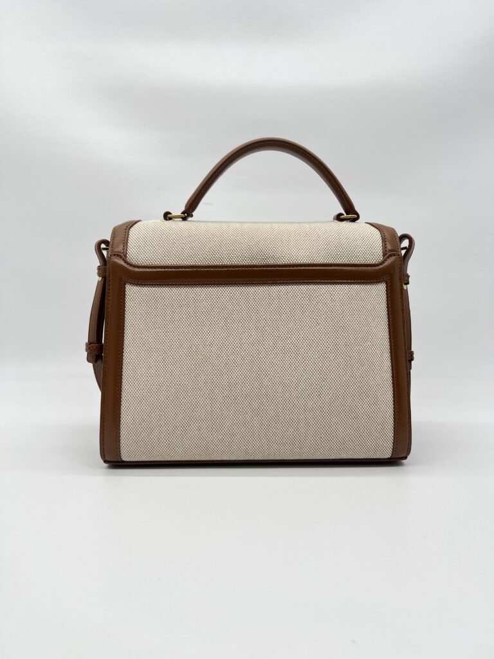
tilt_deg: -8.6
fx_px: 495
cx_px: 247
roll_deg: -0.7
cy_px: 330
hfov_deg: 53.1
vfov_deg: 67.3
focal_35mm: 26
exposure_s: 1/139
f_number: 1.5
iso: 32
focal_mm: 5.7
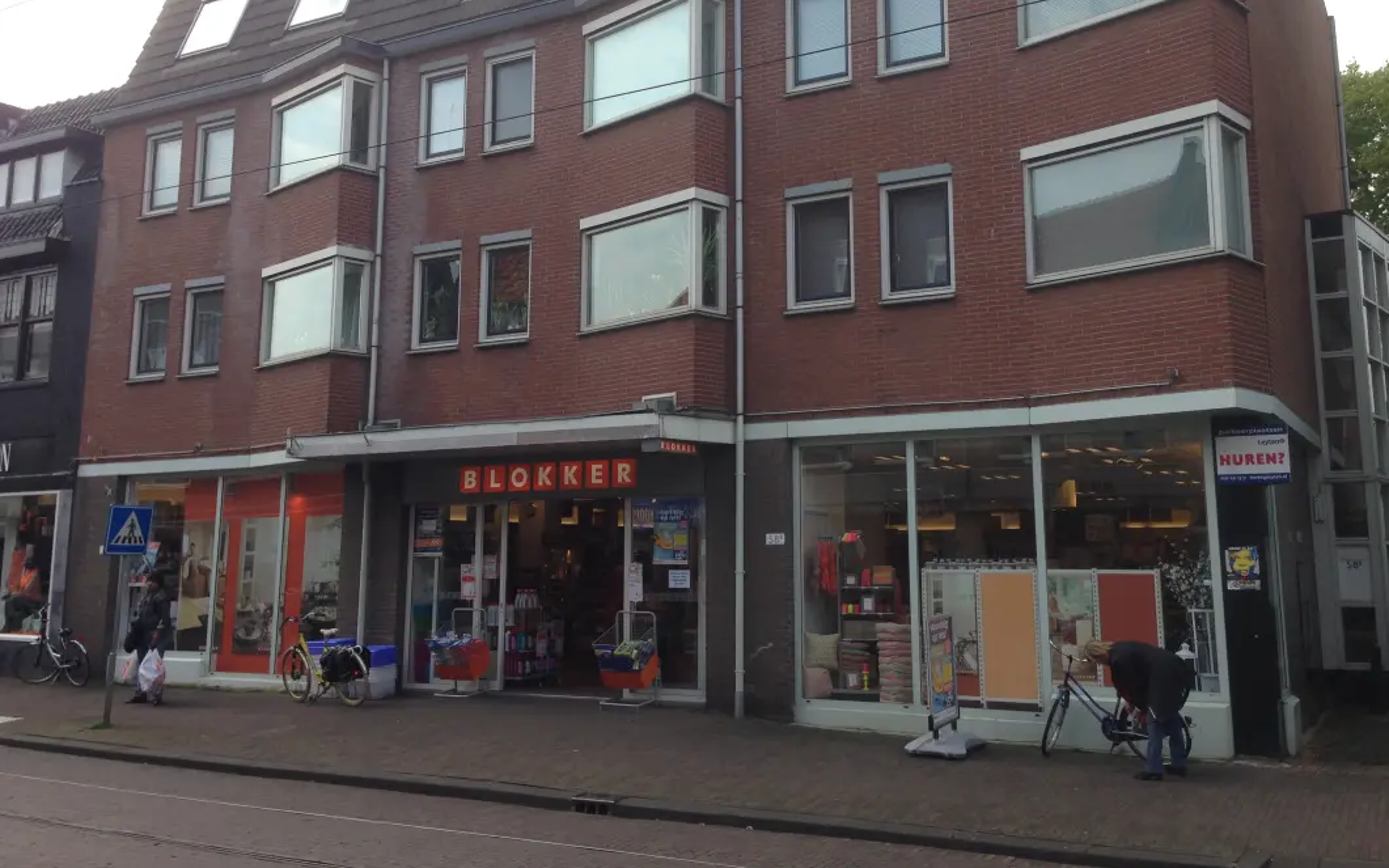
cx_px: 710
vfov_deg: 35.2
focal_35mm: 36
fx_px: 1363
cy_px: 337
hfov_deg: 54.0
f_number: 2.4
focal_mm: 4.12
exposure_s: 1/713
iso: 50
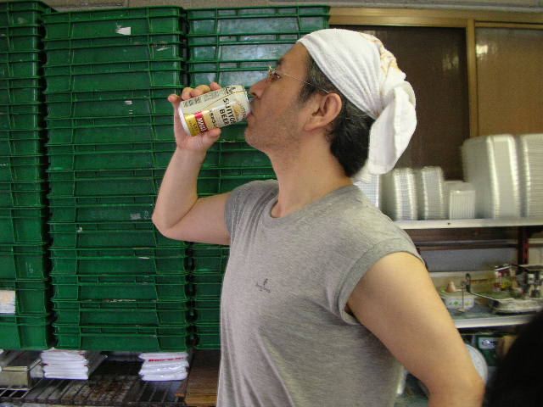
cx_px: 272
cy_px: 204
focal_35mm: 35
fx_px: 549
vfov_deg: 40.7
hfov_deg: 52.6
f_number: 2.8
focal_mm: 5.8
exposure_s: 1/5.9
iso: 87
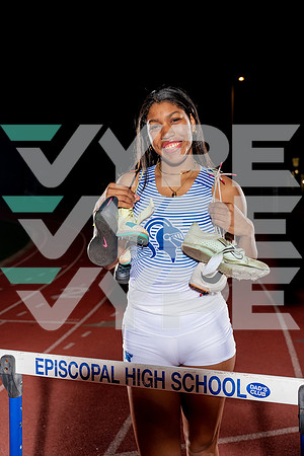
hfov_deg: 35.1
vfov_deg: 50.7
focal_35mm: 38
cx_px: 152
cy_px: 228
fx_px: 481
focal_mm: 38
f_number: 4
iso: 200
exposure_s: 1/250
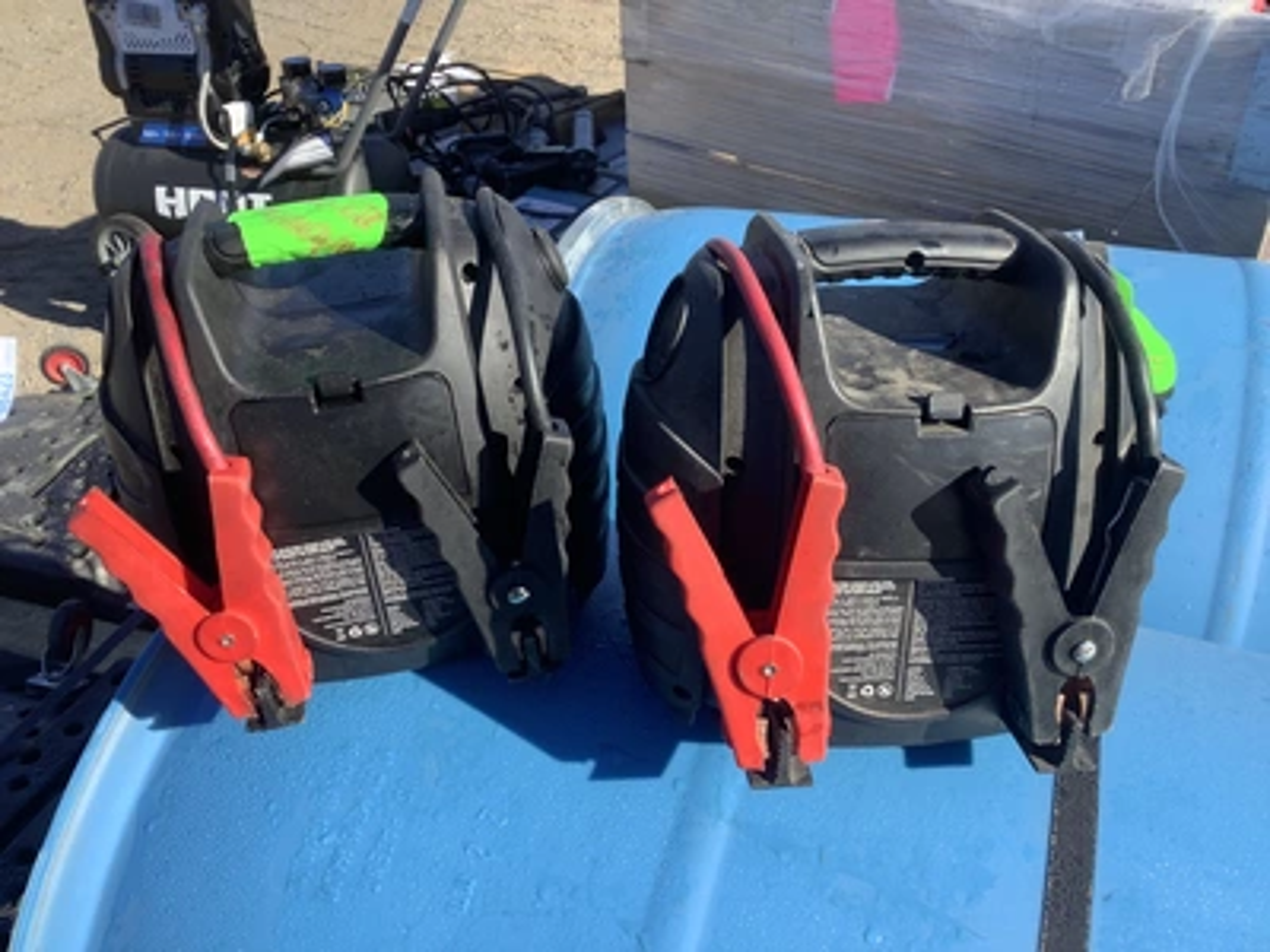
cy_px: 476
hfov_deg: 58.4
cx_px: 635
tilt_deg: -34.9
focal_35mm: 31
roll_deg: +0.3
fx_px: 1137
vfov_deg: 45.4
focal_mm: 3.3
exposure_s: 1/509
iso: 25
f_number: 2.4
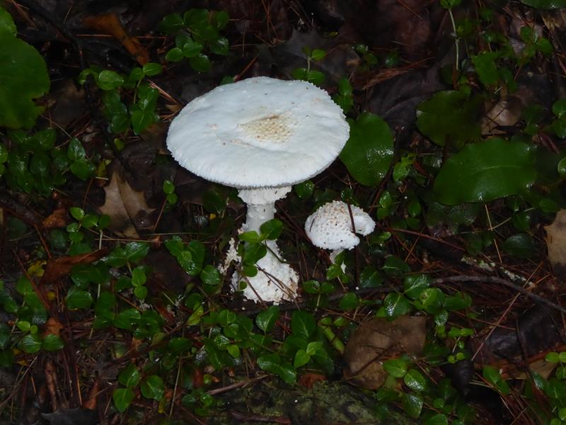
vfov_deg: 10.4
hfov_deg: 13.8
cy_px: 212
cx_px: 283
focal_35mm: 143
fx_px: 2338
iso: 800
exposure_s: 1/60
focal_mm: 25.6
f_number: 5.4
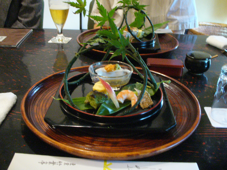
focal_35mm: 37
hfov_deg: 50.1
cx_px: 114
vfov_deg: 38.7
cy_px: 85
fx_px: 243
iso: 400
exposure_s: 1/10
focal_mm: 6.1
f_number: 2.8
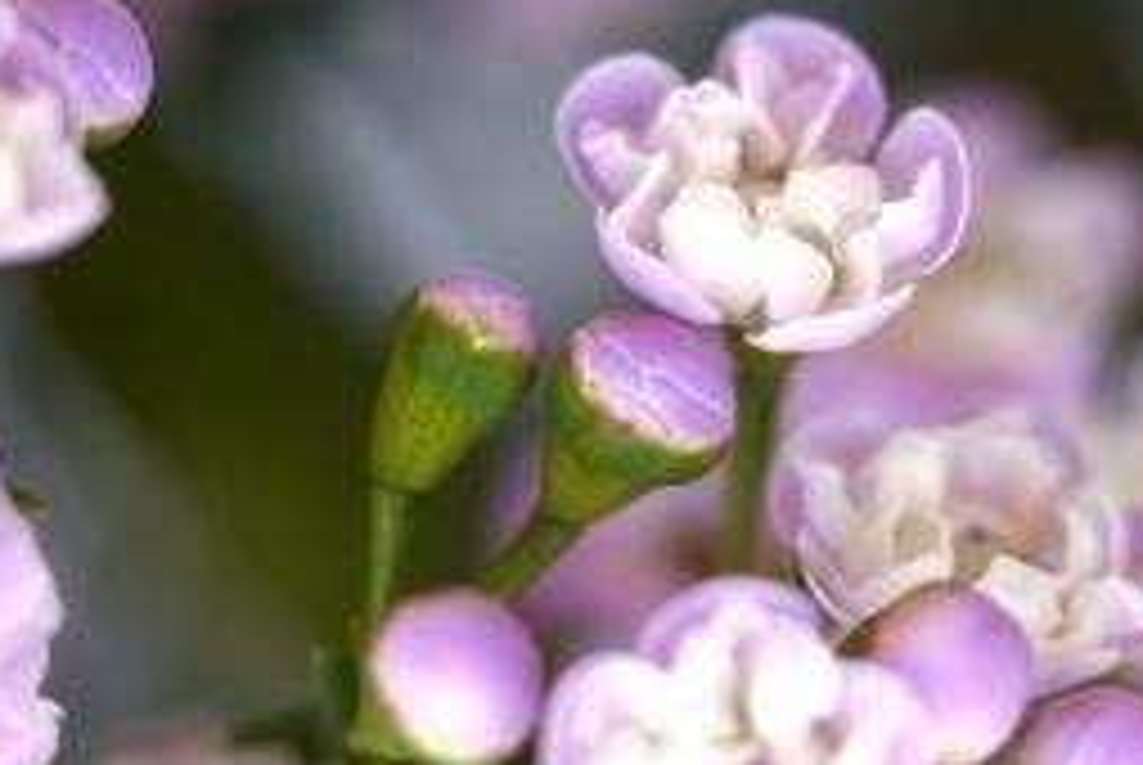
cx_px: 774
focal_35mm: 224
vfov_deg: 6.1
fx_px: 7120
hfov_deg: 9.2
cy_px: 160
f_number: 3.2
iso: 100
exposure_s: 1/125
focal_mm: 85
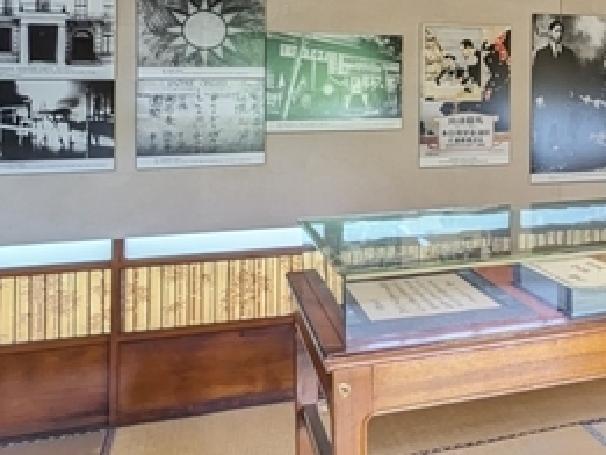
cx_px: 652
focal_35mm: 49
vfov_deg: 28.8
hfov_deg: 34.1
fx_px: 858
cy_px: 65
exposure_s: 1/31.2
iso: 97
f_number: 2.2
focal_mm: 2.22
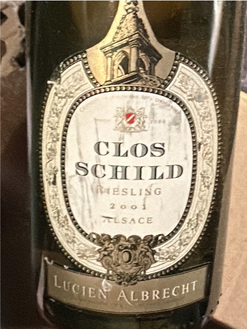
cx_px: 124
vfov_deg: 63.4
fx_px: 266
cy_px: 164
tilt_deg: -62.6
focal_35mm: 28
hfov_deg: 49.7
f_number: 2.2
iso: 800
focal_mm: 2.22
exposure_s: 1/40
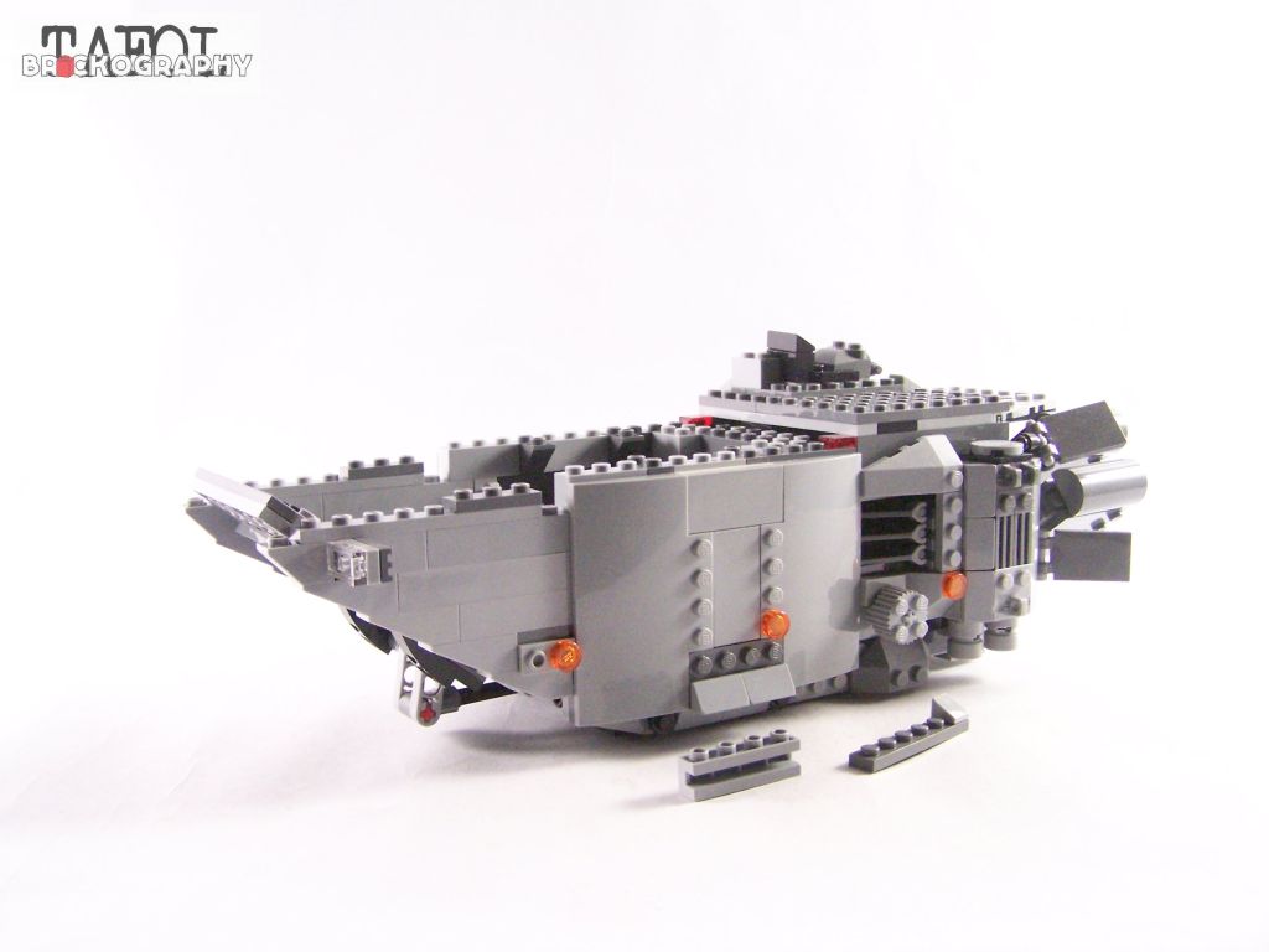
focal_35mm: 38
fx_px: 1393
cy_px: 476
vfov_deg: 37.7
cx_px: 634
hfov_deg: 49.0
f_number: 3.2
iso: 400
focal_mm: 6.3
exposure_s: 1/60
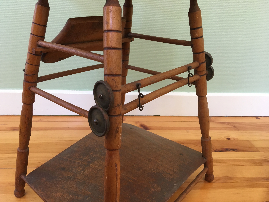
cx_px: 134
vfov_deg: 48.2
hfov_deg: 61.7
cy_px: 101
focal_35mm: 29
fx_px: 225
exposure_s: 1/33
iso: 100
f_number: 2.2
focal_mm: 4.15
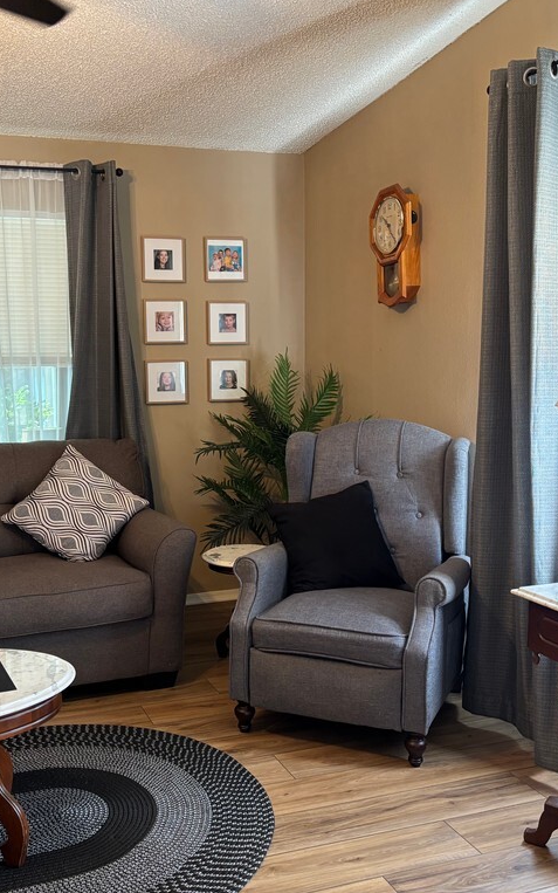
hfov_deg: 34.3
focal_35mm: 37
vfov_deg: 52.7
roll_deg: +0.7
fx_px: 900
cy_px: 445
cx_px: 219
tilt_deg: -5.9
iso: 200
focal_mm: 5.96
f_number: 1.6
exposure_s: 1/60
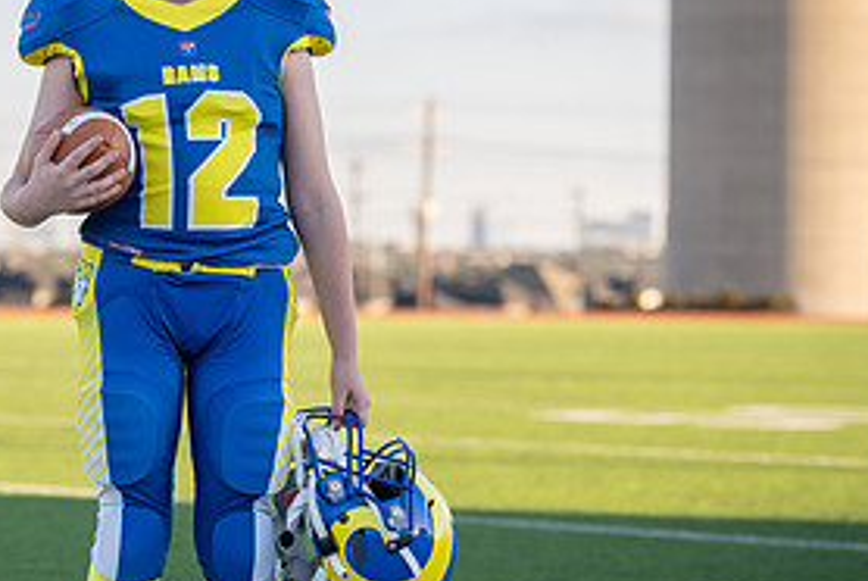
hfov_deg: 14.0
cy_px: 280
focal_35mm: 146
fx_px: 3524
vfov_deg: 9.4
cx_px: 215
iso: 100
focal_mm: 70
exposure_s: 1/400
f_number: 2.8
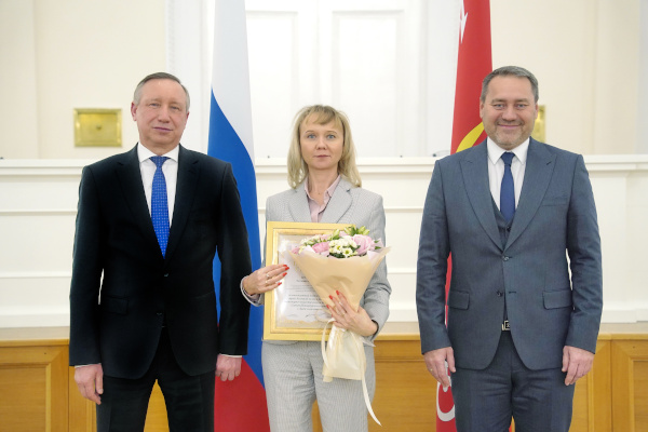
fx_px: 1260
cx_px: 324
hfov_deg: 28.8
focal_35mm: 70
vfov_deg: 19.5
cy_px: 216
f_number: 4
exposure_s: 1/160
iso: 4000
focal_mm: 70
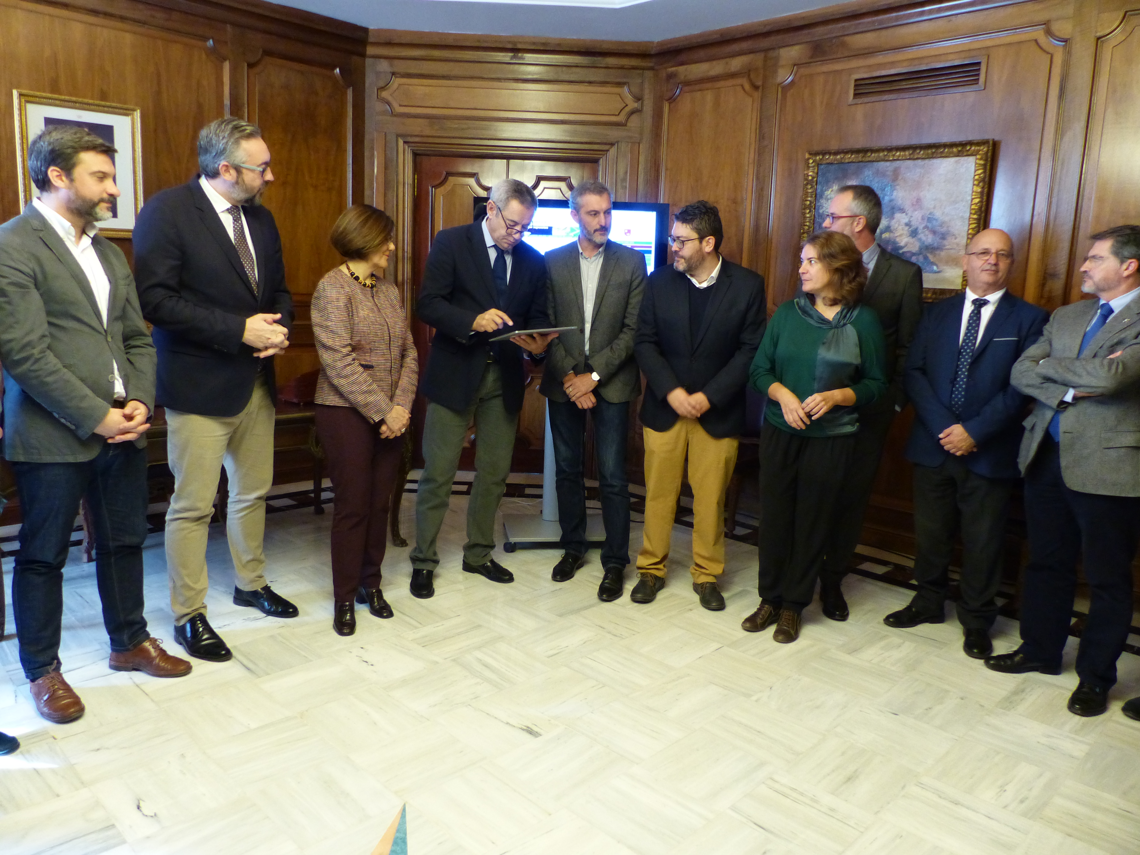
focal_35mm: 25
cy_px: 428
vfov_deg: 54.9
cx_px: 570
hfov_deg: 69.4
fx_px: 823
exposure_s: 1/25
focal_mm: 4.5
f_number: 2.8
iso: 400
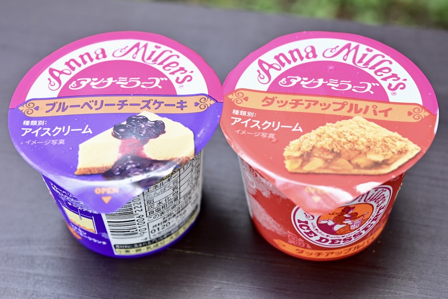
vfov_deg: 22.6
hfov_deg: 33.4
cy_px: 150
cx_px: 224
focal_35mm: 60
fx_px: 747
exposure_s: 1/320
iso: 1000
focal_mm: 60
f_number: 6.3
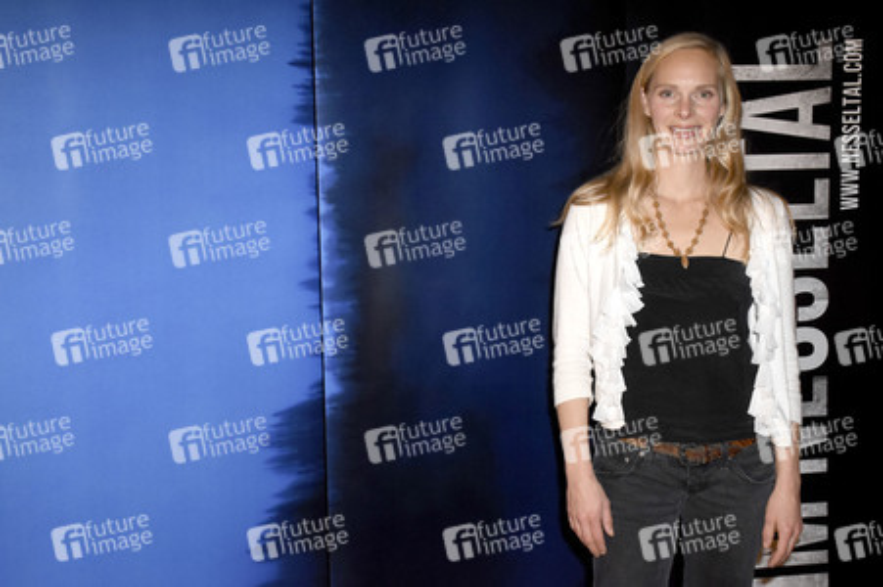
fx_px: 1176
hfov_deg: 41.1
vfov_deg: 28.0
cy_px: 294
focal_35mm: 48
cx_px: 442
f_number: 6.3
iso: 1600
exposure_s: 1/60
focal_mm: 32
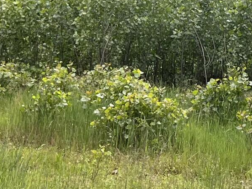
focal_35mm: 130
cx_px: 365
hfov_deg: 14.3
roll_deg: -3.3
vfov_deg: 11.4
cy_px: 30
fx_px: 946
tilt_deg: +5.7
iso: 50
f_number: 1.5
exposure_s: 1/621
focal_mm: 5.7
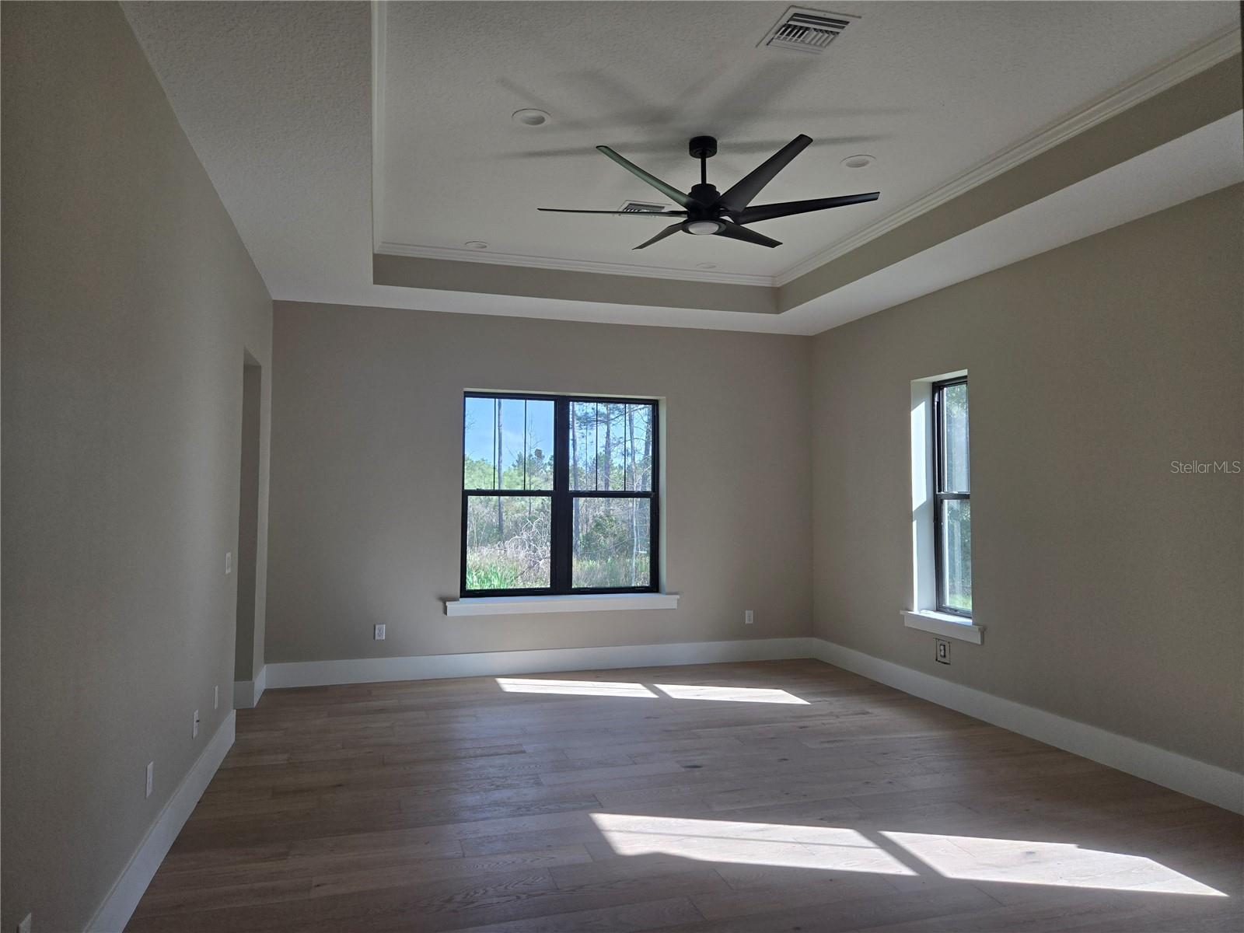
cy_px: 466
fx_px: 827
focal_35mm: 23
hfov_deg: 73.9
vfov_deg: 58.9
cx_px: 622
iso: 80
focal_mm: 5.4
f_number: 1.8
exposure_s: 1/799
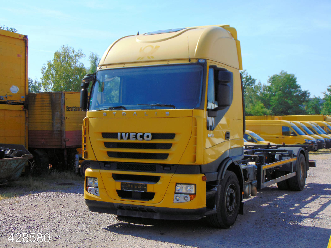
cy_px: 124
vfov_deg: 29.1
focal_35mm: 50
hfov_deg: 38.2
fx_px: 478
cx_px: 166
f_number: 9
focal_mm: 9
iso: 80
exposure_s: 1/200
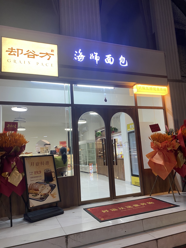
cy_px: 124
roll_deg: -0.7
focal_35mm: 26
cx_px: 93
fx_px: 186
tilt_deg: +7.1
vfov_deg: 67.3
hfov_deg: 53.1
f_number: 1.8
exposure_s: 1/53
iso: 80
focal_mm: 4.25
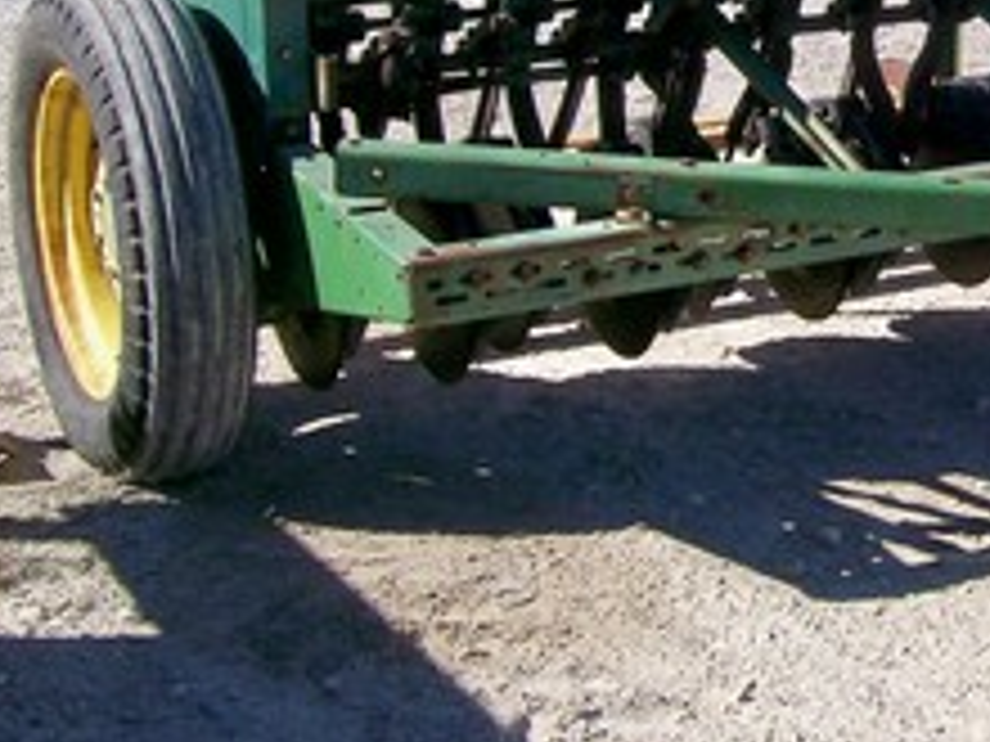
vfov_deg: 16.3
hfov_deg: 20.6
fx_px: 2545
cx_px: 1170
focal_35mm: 89
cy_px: 40
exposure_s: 1/533
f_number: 4.8
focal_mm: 6
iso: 80
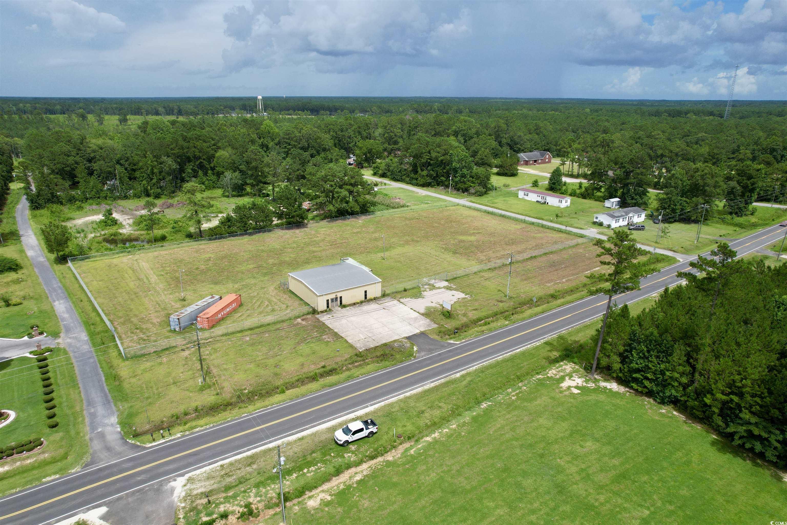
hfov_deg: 78.6
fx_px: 481
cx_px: 394
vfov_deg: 57.2
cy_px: 262
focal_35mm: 22
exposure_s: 1/2000
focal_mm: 8.38
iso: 100
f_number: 2.8
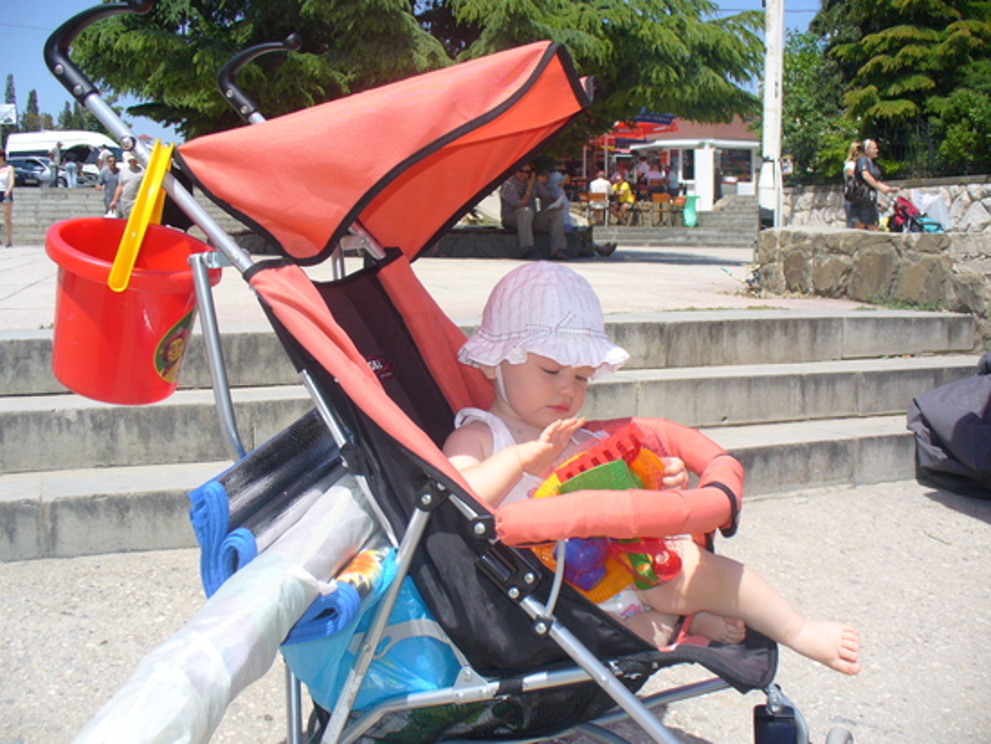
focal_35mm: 37
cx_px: 496
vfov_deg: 38.7
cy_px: 372
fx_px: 1060
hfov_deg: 50.1
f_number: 5.6
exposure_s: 1/400
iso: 80
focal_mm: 6.1
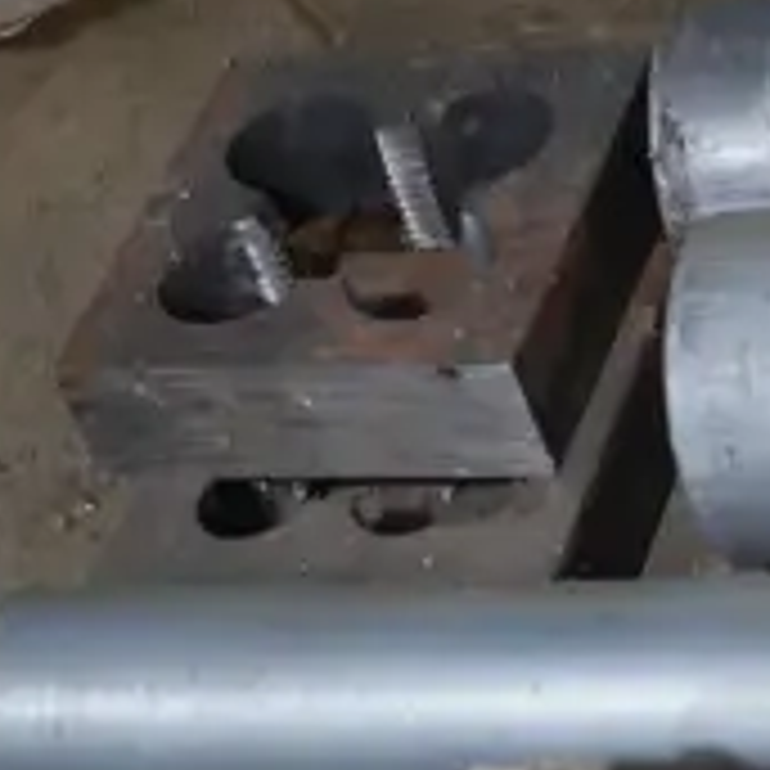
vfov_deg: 11.8
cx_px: 1481
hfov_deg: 10.9
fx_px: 3725
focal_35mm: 148
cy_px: 236
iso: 500
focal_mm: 14
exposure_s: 1/60
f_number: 3.5
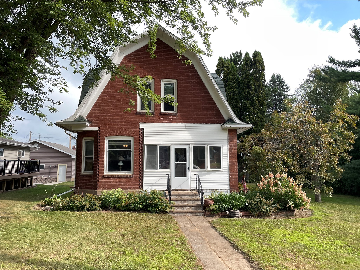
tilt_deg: +5.9
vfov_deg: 53.1
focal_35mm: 26
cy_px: 135
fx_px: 270
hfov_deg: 67.3
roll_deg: +0.4
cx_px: 180
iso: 32
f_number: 1.6
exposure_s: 1/1642
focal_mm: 4.2
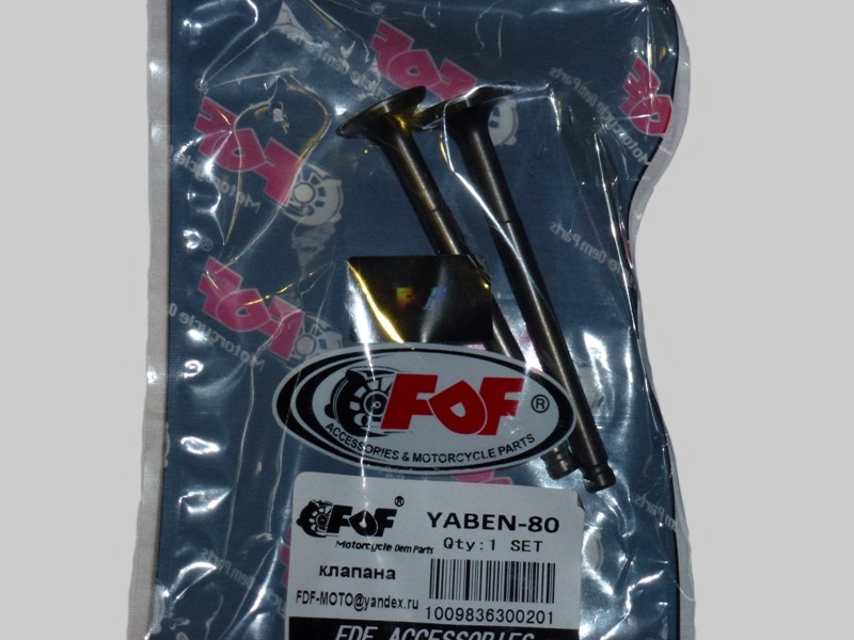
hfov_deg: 25.7
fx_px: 1875
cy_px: 320
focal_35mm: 76
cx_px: 427
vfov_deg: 19.4
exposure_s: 1/60
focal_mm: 13.6
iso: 160
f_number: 4.7
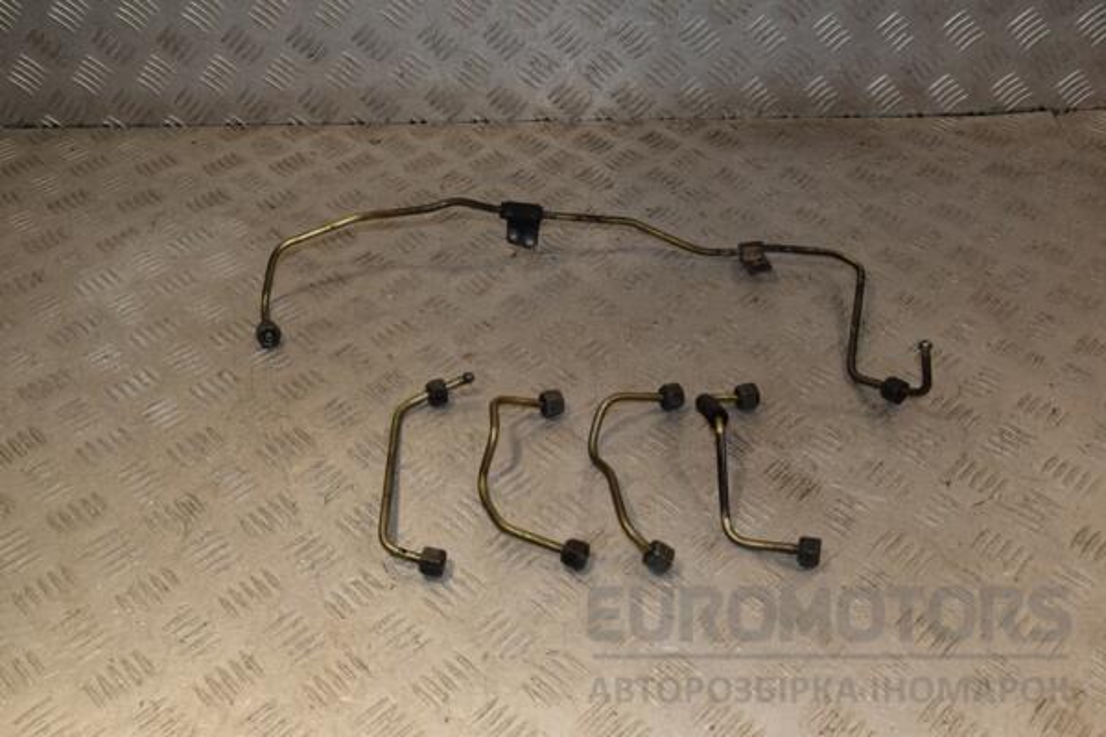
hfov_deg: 53.1
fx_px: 1106
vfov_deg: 36.9
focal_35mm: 36
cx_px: 553
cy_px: 368
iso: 800
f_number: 8
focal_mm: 24
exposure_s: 1/200
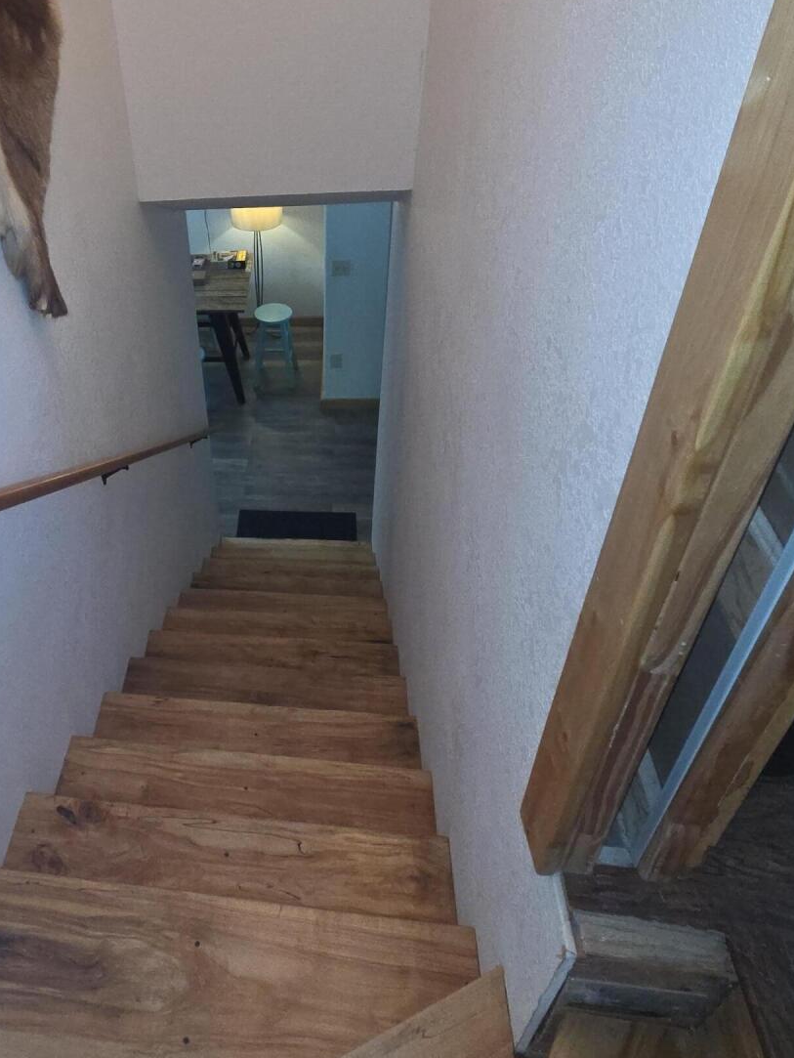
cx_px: 177
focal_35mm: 24
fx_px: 734
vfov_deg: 70.8
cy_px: 417
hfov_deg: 53.6
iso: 250
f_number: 2.2
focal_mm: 2.2
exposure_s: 1/60
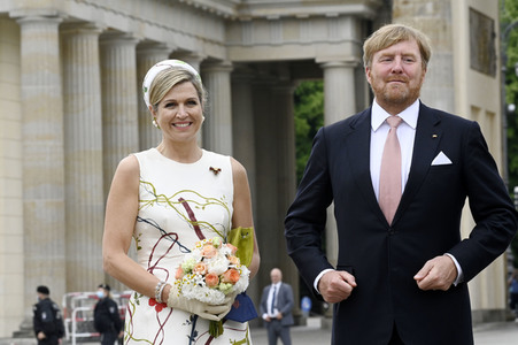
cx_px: 259
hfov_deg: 9.8
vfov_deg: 6.5
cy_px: 172
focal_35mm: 210
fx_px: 3019
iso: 1600
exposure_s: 1/640
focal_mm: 210
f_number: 14
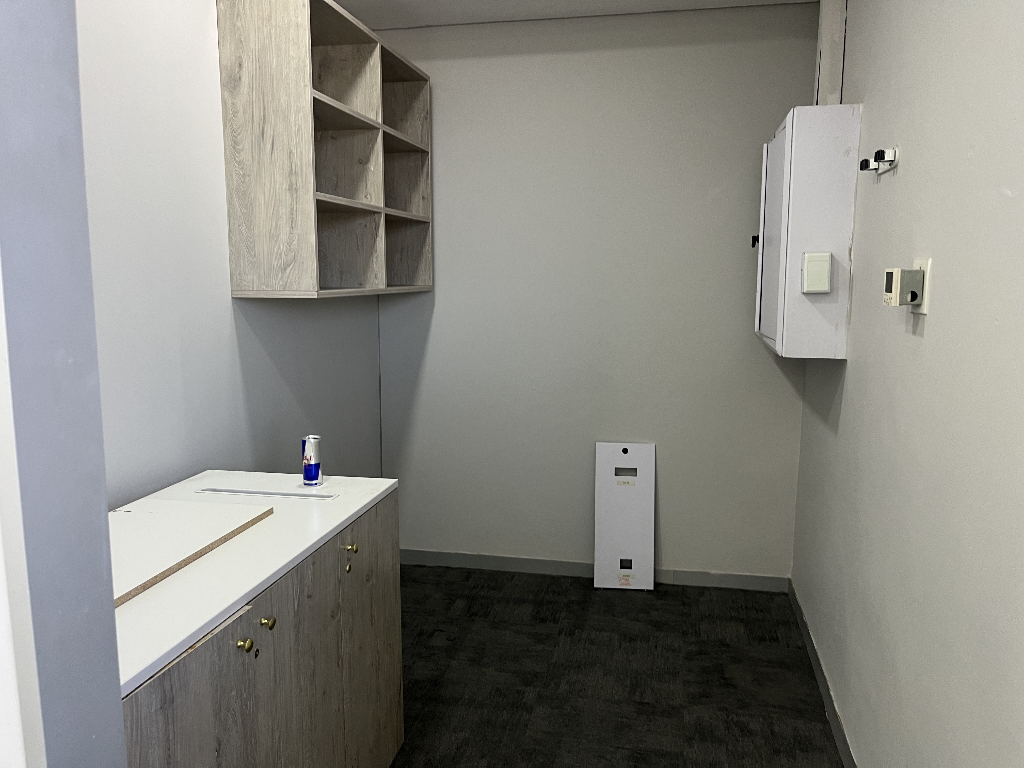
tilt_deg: -6.2
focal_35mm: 26
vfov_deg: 53.1
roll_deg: -1.1
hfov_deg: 67.3
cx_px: 512
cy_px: 384
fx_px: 769
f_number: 1.6
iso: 100
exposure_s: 1/50
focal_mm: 5.1
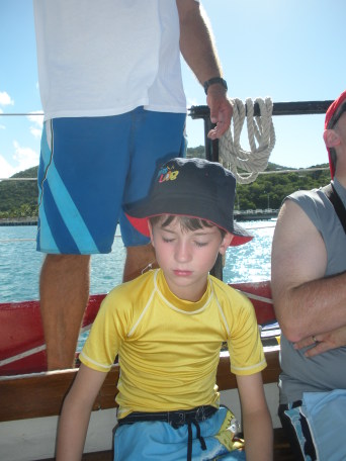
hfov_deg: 39.7
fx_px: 480
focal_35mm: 36
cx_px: 173
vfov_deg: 51.4
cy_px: 230
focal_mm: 6.3
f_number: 3.5
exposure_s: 1/608
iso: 64
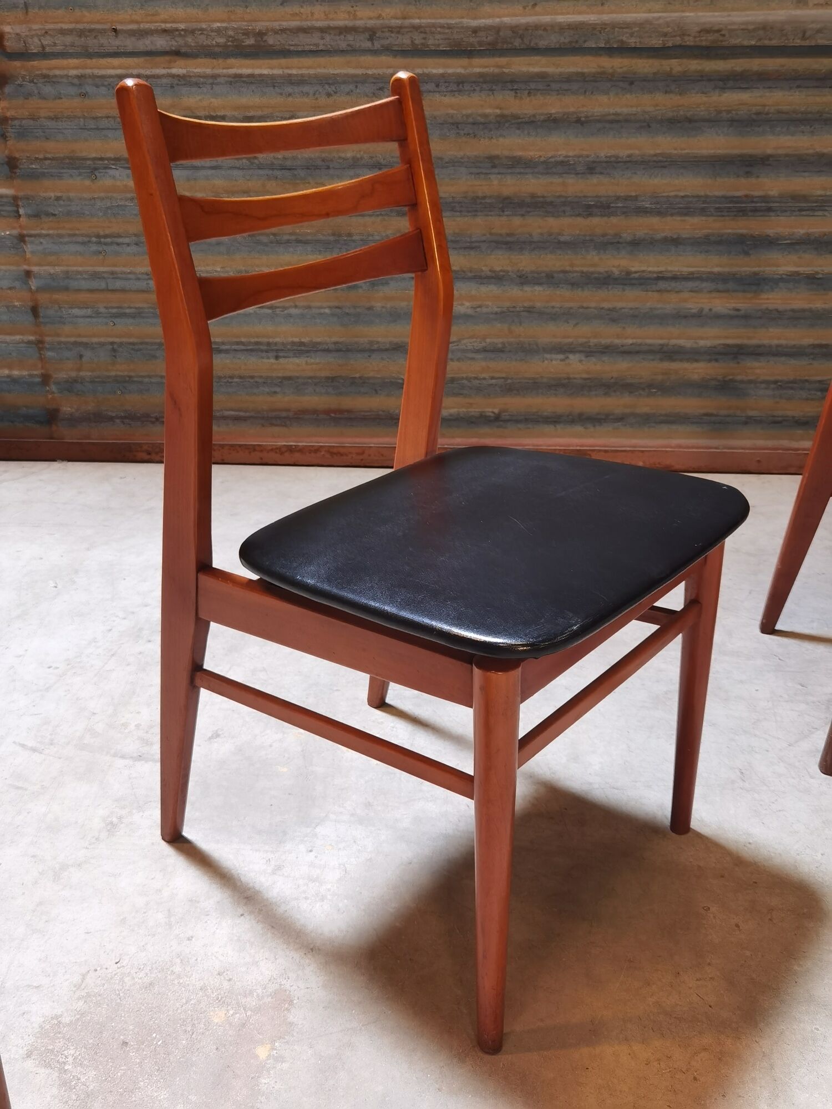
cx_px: 416
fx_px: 1058
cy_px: 554
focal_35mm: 33
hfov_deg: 42.9
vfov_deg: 55.4
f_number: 1.9
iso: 250
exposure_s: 1/50
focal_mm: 6.71
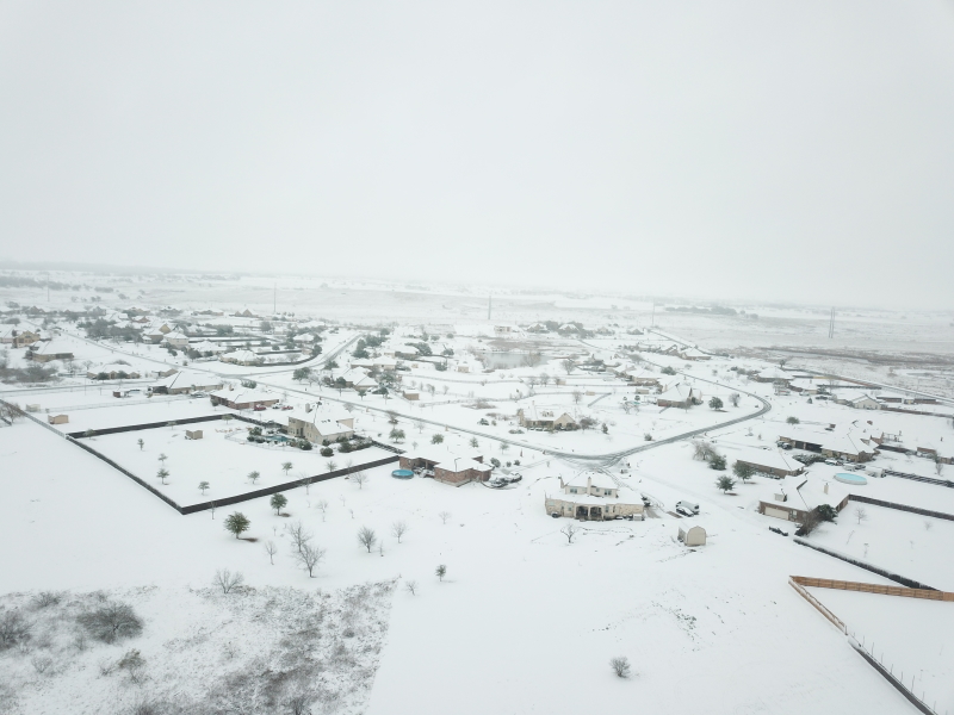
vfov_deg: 53.1
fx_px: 717
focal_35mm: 26
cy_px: 358
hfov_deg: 67.3
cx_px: 477
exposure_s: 1/40
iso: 100
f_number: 2.2
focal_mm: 4.73
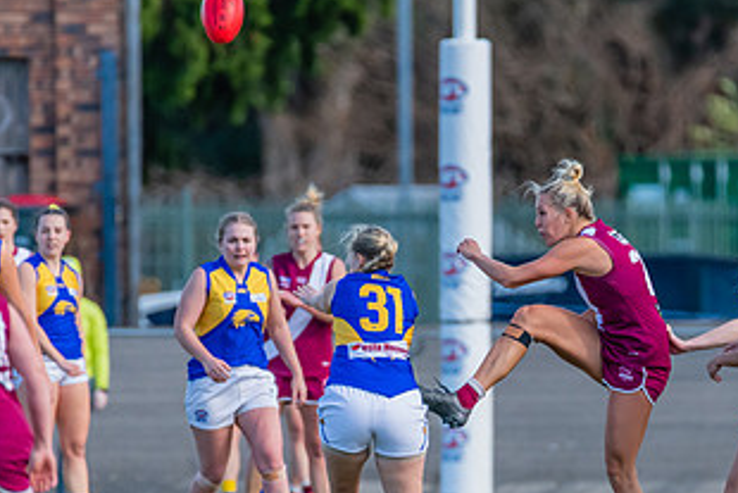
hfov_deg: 1.8
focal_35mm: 1158
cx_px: 430
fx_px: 23749
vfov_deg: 1.2
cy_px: 361
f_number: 6.3
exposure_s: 1/1600
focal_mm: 600
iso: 1600
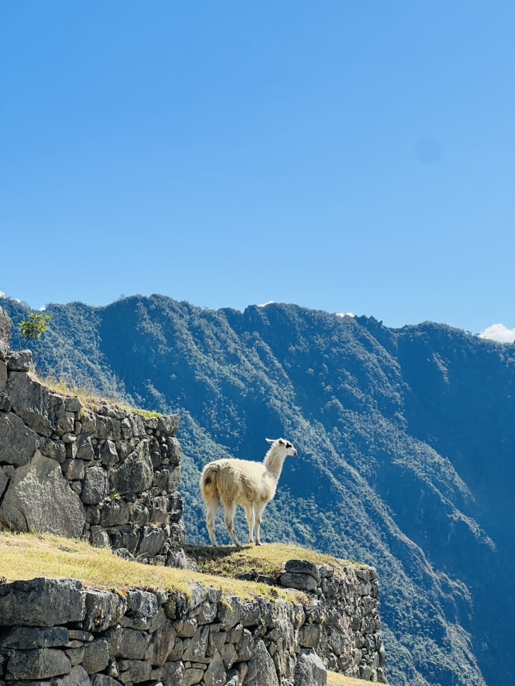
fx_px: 1527
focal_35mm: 77
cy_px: 343
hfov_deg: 19.1
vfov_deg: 25.3
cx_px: 258
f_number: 2.8
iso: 32
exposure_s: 1/968
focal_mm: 9
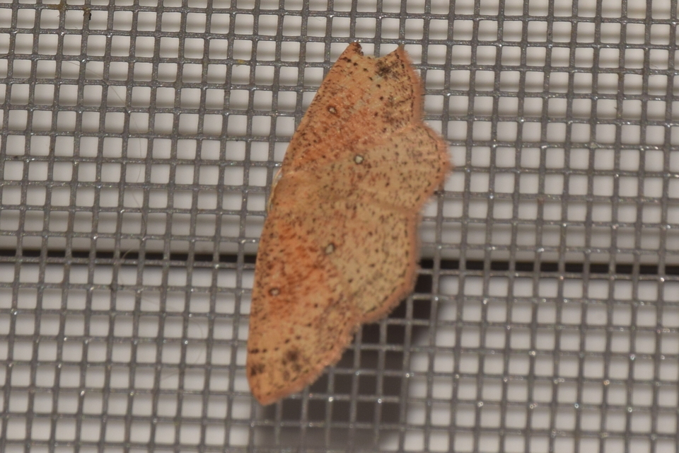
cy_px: 226
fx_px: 3961
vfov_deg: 6.5
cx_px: 340
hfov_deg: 9.8
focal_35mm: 210
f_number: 16
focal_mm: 140
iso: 100
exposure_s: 1/200
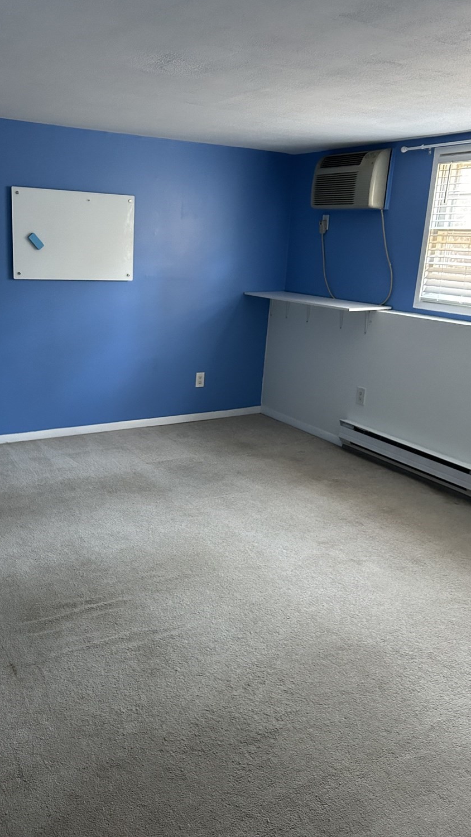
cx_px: 180
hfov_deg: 39.9
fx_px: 644
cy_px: 416
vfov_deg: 66.1
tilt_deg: -14.5
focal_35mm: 29
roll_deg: -0.6
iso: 400
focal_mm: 5.7
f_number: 1.5
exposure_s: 1/40
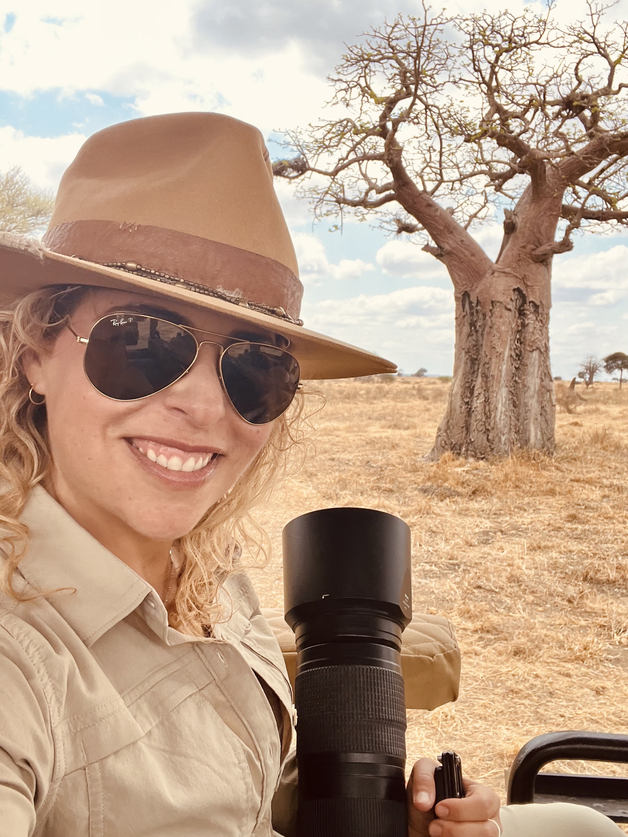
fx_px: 726
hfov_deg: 46.8
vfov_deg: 60.0
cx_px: 314
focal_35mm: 30
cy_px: 418
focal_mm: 2.71
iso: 32
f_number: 2.2
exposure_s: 1/260
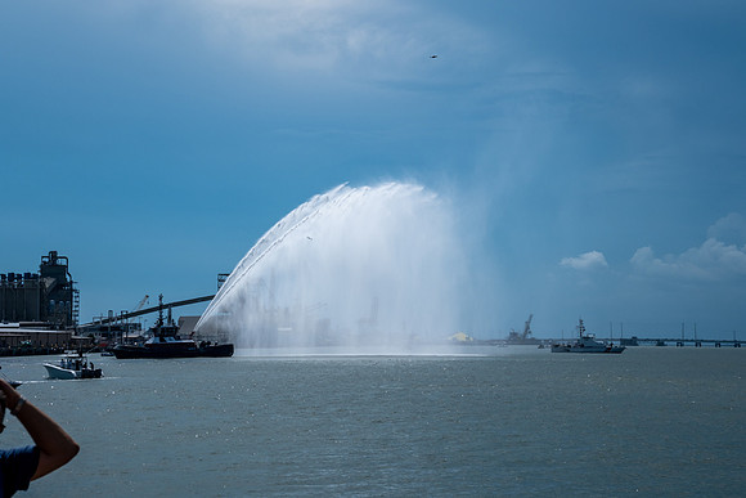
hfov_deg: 23.9
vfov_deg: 16.1
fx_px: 1762
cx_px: 373
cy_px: 249
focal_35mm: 85
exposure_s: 1/680
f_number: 11
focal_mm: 56.5
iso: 160
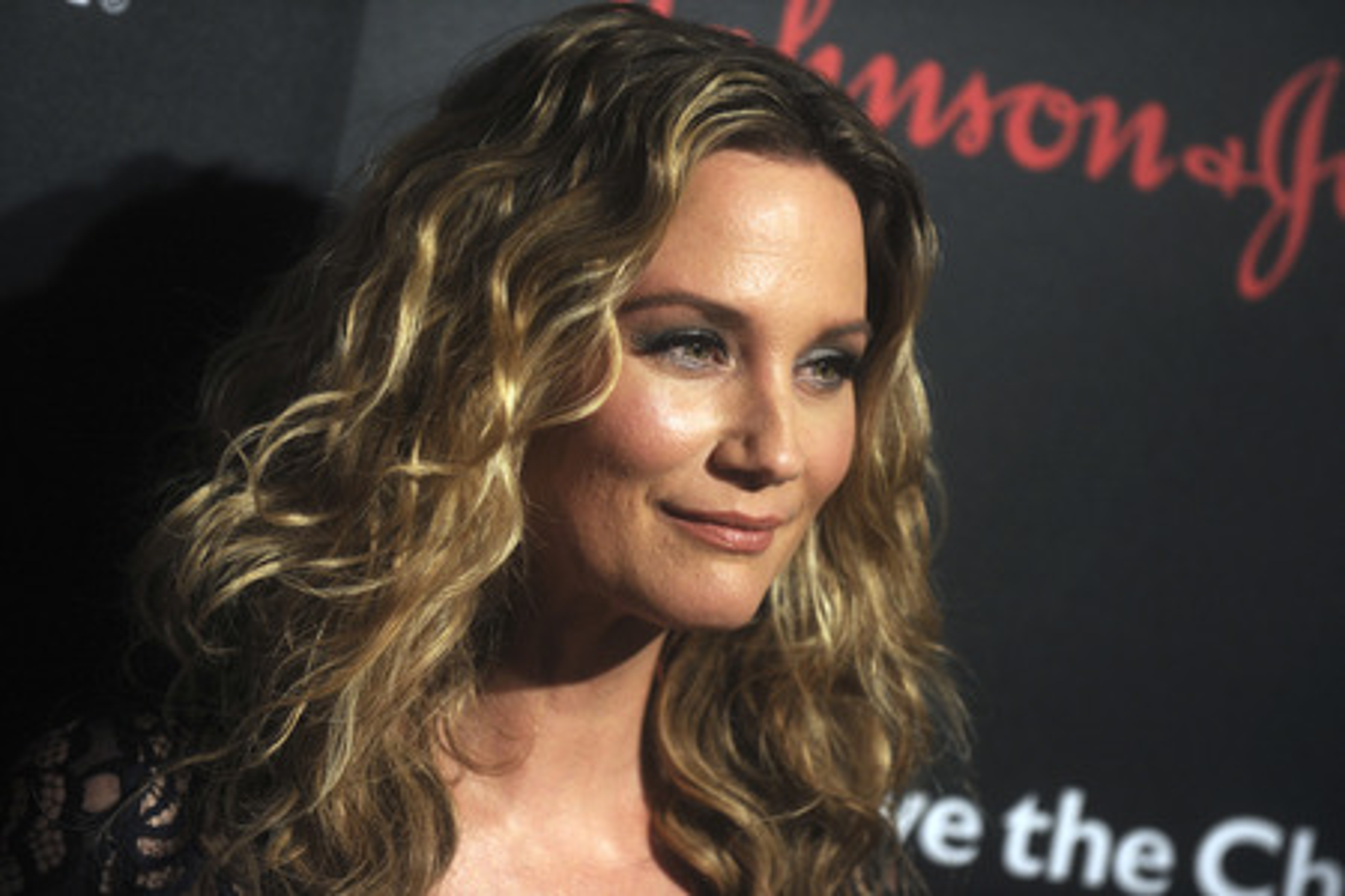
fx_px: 6538
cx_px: 672
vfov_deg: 7.8
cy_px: 448
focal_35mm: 175
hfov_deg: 11.7
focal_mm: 175
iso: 1600
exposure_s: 1/400
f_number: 4.5
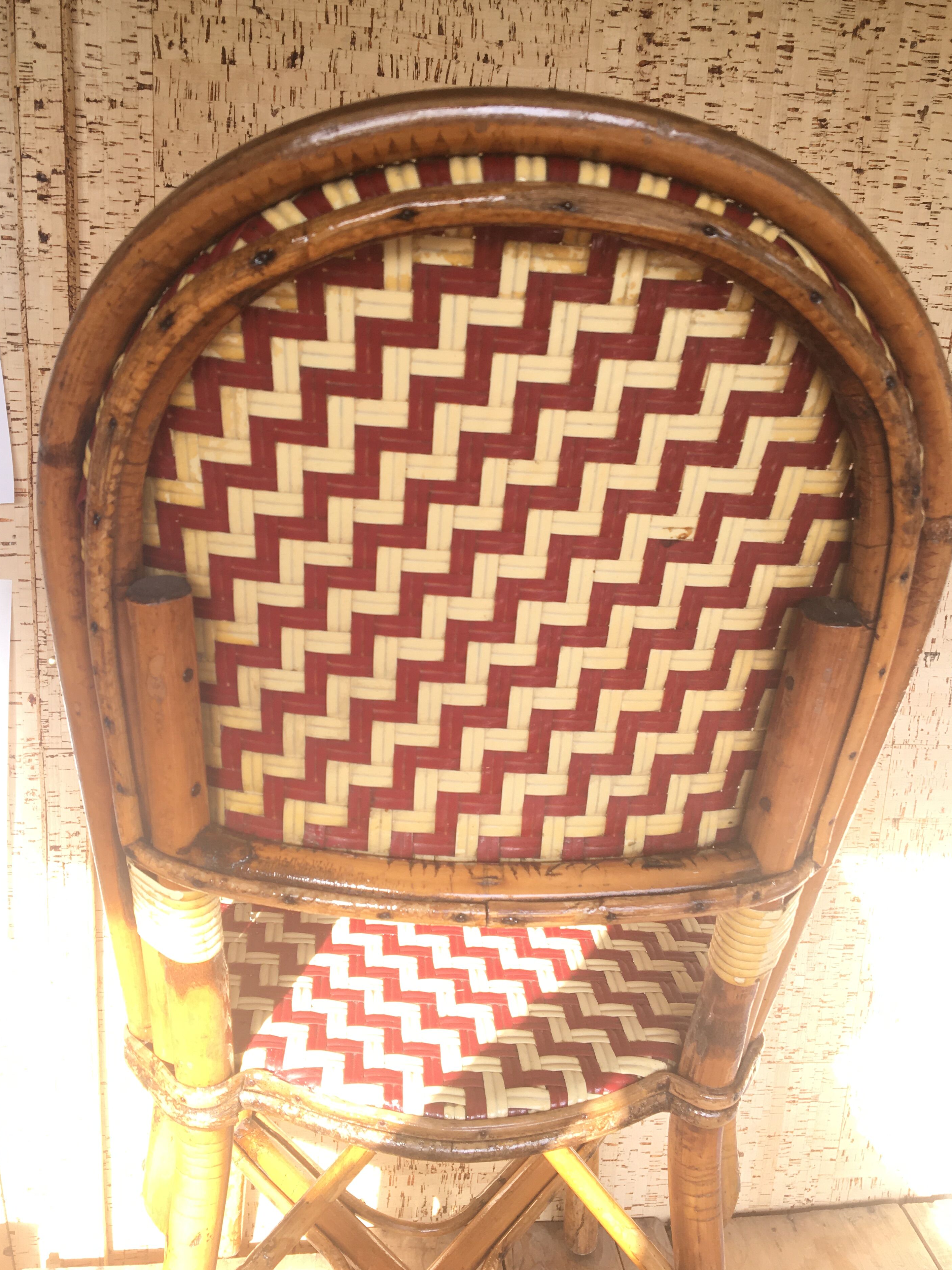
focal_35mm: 31
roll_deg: -2.7
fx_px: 1137
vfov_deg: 58.3
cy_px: 603
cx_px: 451
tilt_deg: -13.4
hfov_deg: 45.4
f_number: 2.2
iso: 25
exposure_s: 1/102
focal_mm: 4.15
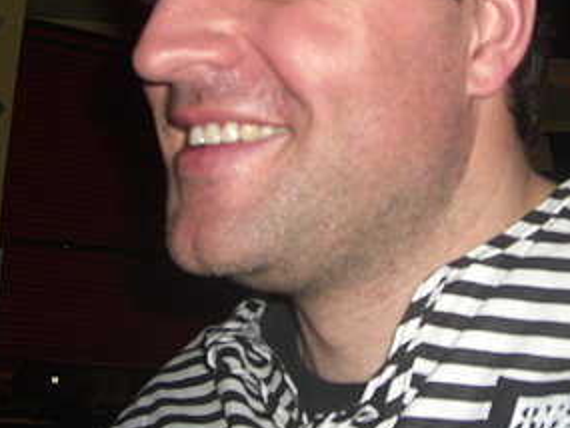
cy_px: 83
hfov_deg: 25.6
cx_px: 357
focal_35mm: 76
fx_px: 1252
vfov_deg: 19.2
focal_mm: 7.9
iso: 200
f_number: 2.8
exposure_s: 1/60
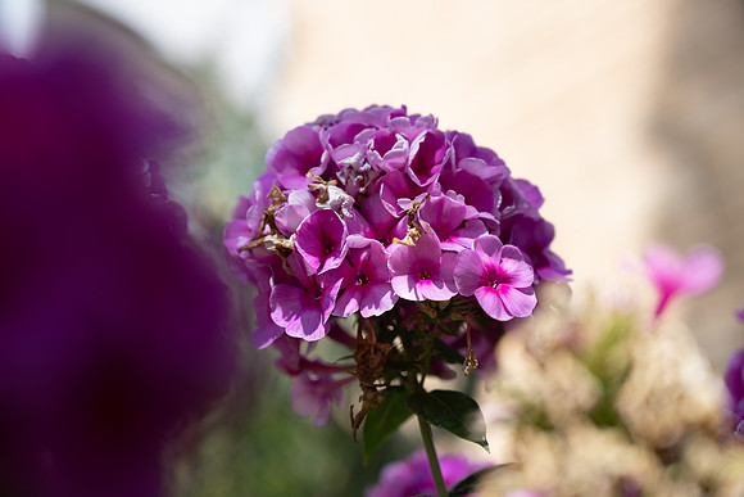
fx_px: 1447
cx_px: 372
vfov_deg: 19.5
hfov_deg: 28.8
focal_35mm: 70
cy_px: 248
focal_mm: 70
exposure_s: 1/500
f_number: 4.5
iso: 125
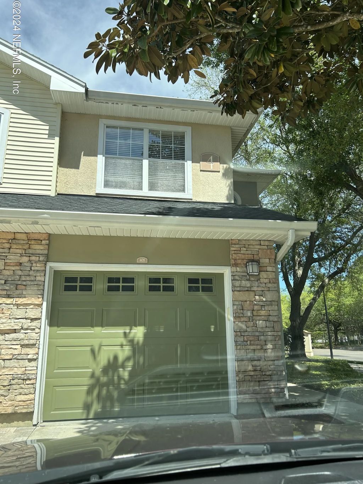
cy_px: 242
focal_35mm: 26
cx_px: 182
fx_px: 363
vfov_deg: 67.3
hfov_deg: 53.1
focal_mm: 5.7
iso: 50
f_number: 1.5
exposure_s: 1/2299
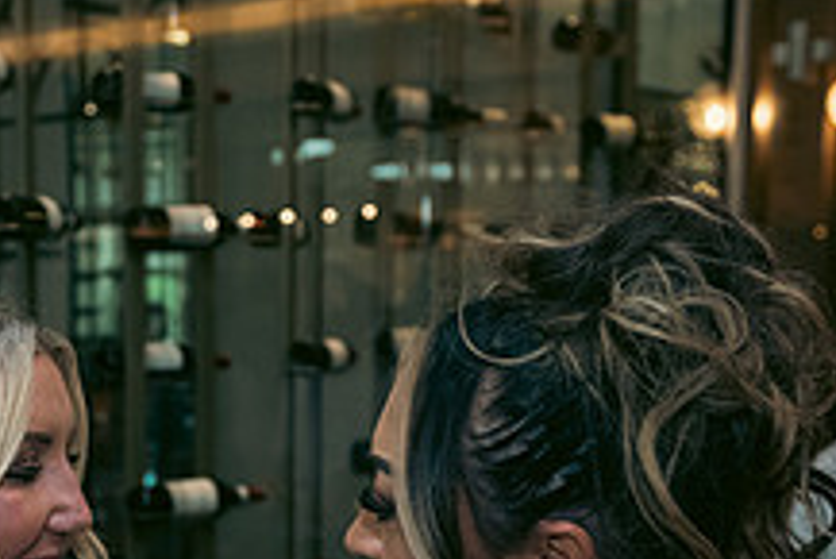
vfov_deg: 16.0
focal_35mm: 83
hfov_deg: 24.1
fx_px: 1929
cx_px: 177
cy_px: 603
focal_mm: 31
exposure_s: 1/160
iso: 800
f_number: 3.5
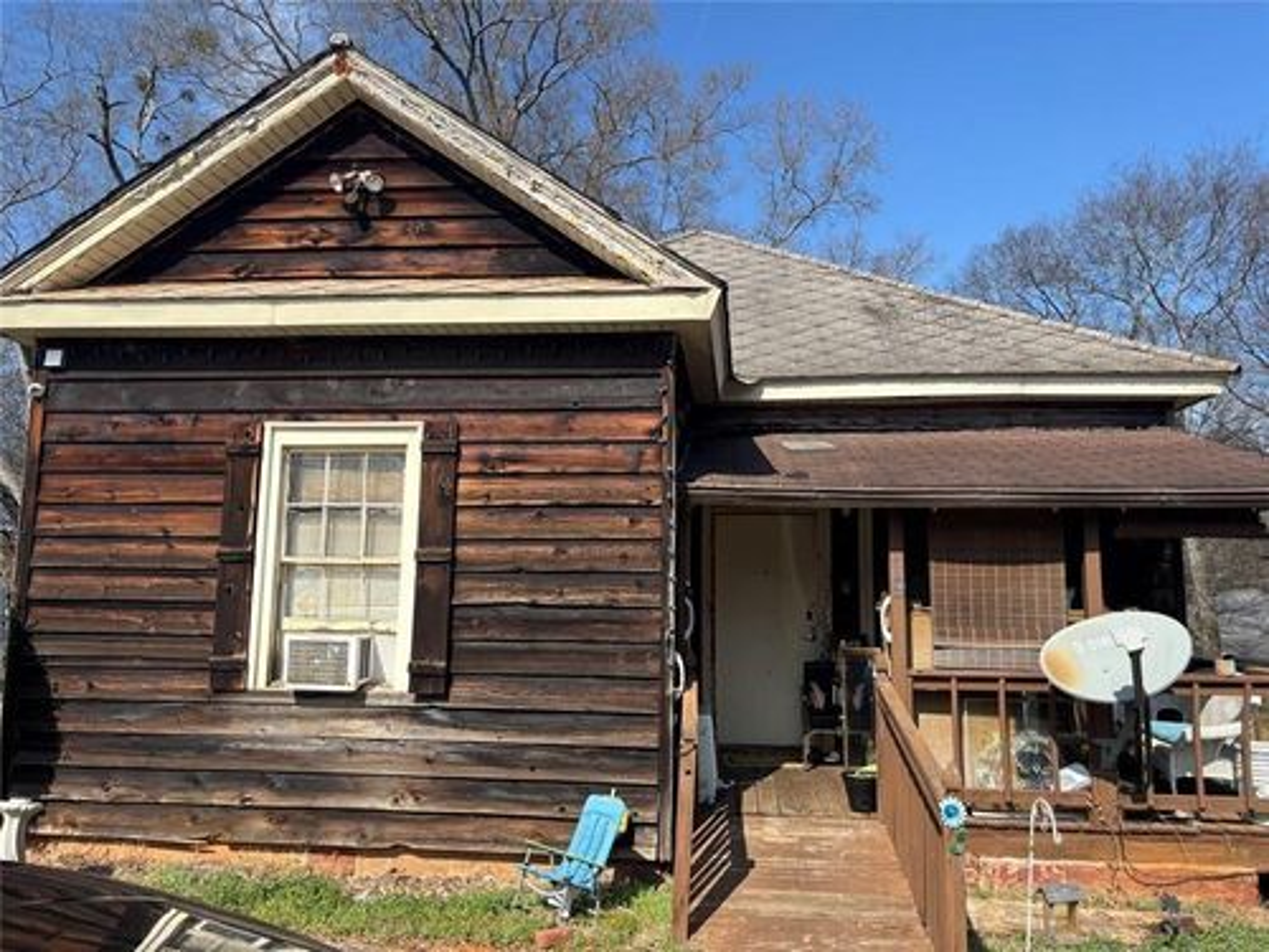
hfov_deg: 67.3
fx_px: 953
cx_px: 634
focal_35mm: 26
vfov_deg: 53.1
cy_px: 476
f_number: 1.6
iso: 50
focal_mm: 5.96
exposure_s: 1/2288
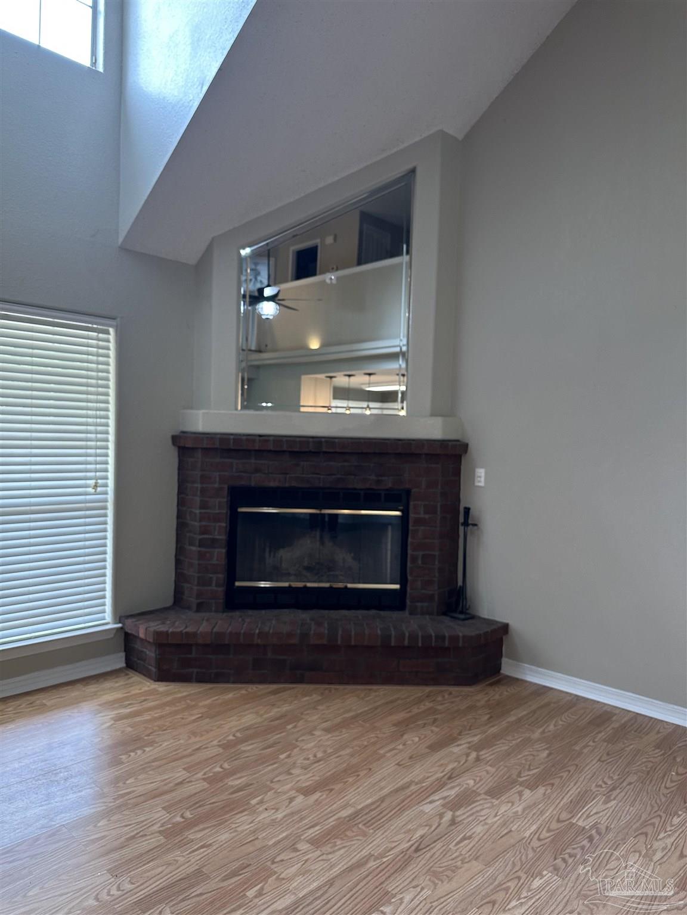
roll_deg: -2.1
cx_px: 344
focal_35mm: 24
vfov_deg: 71.6
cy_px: 458
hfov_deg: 56.8
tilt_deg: -1.5
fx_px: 635
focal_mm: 6.86
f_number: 1.78
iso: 200
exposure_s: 1/121
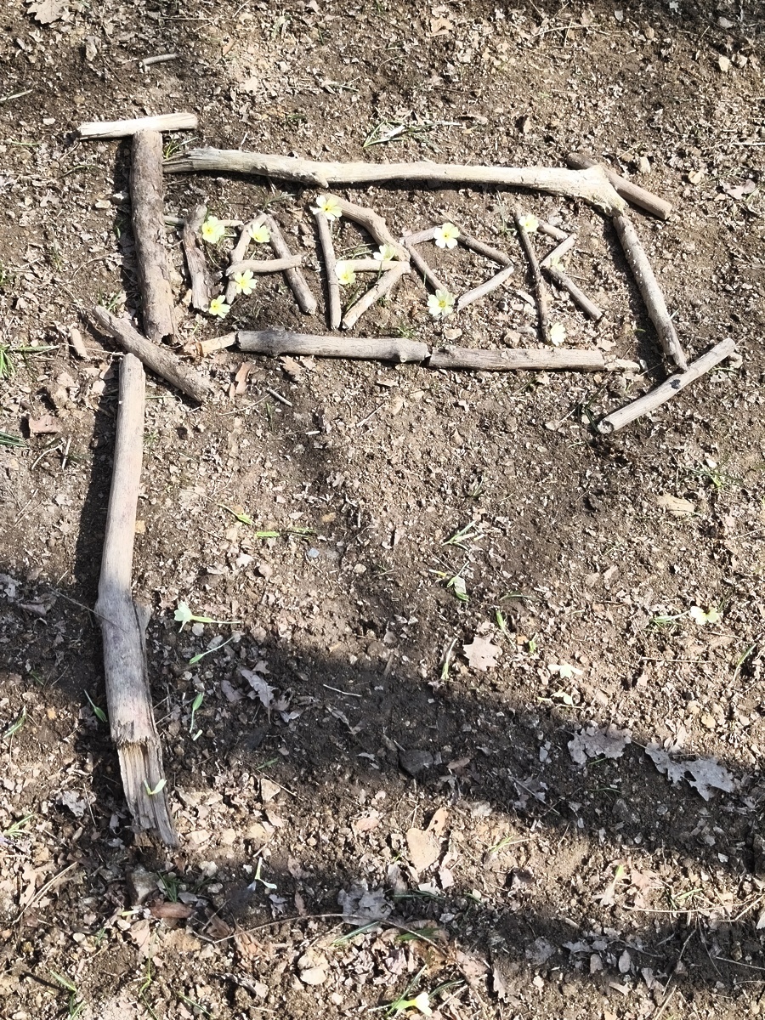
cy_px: 510
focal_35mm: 46
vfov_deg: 41.2
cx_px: 382
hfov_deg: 31.5
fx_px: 1355
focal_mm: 6.18
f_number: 1.65
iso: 50
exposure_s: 1/370
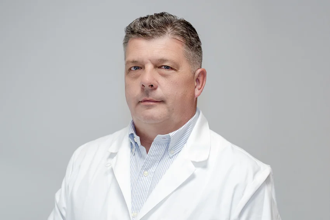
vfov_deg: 18.0
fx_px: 697
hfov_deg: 26.6
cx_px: 165
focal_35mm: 76
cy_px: 110
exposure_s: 1/160
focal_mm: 51
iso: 800
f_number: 4
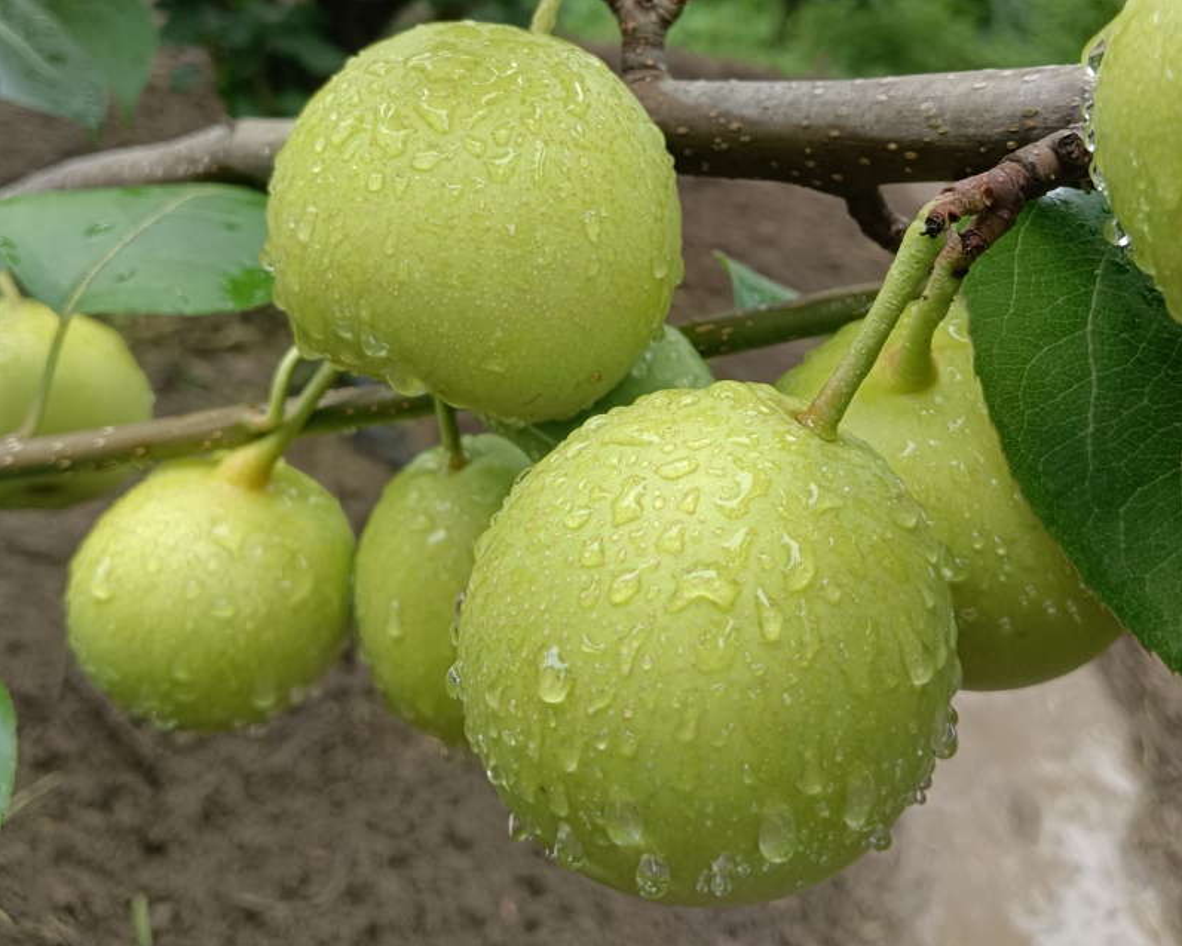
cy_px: 232
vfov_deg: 42.0
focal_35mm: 34
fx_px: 1190
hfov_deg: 52.8
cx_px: 591
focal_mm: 4.05
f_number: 1.8
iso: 146
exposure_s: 1/100
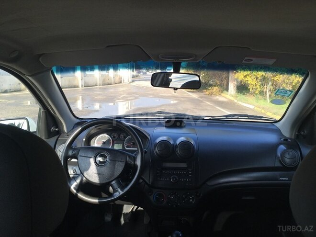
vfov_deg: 48.2
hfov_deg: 61.7
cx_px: 158
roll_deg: -1.9
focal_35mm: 29
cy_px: 118
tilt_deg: -10.3
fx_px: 265
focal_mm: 4.15
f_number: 2.2
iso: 25
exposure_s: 1/279
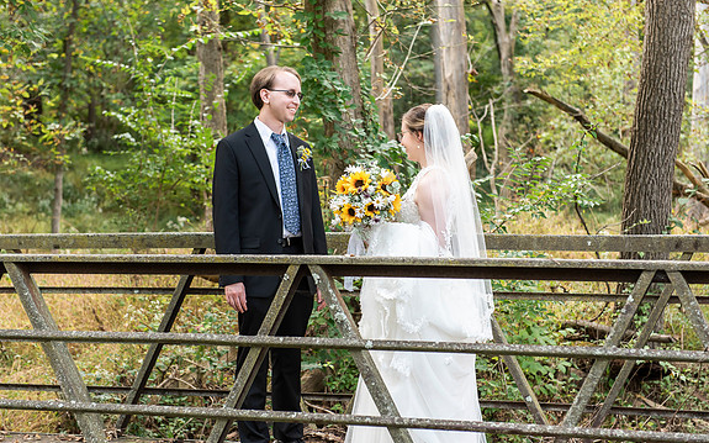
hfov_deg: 28.6
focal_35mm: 72
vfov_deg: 18.1
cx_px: 356
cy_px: 210
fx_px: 1391
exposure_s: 1/400
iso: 400
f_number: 4
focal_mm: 70
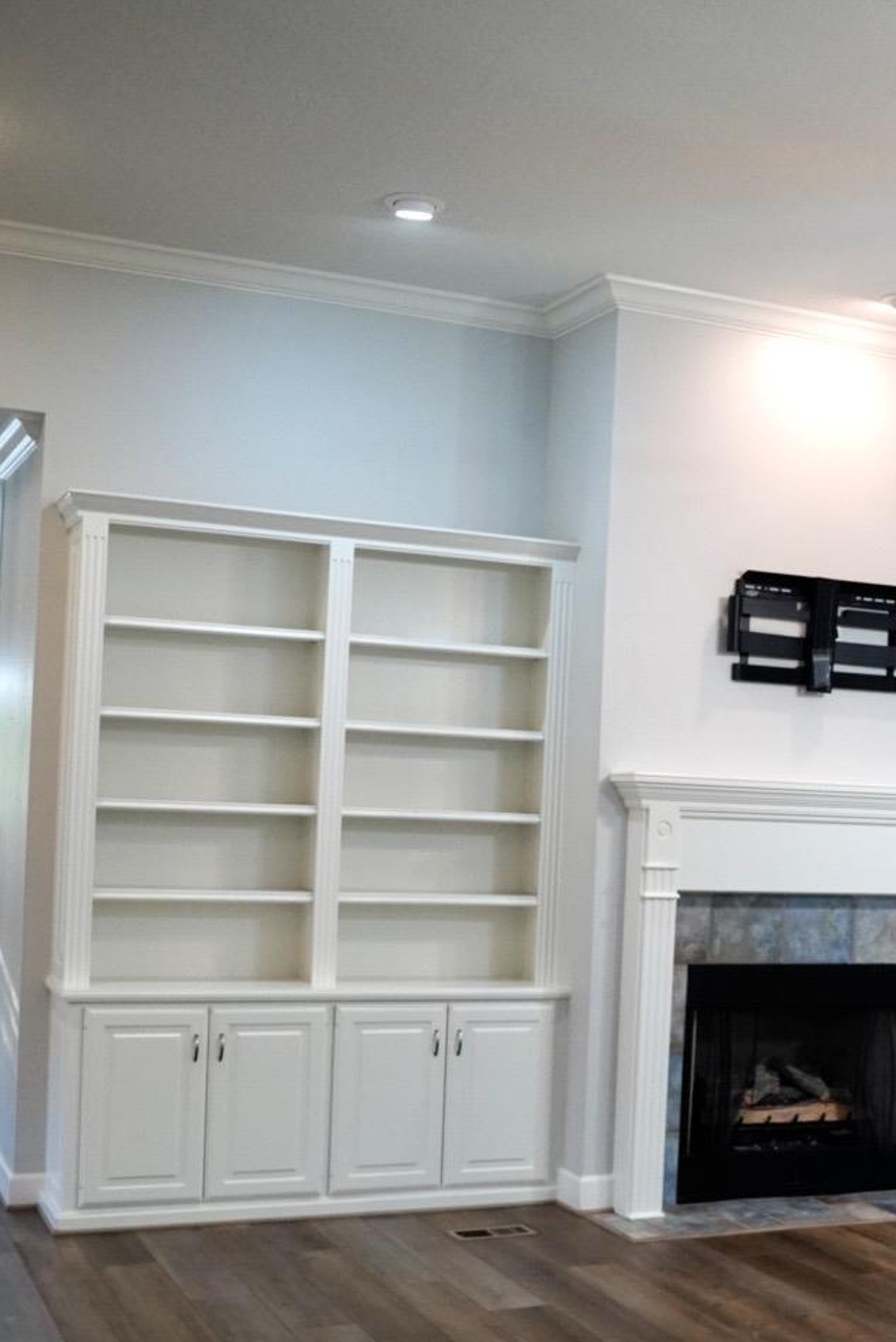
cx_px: 767
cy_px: 794
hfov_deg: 27.3
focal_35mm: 48
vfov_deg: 40.9
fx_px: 1789
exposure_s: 1/400
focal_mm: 28
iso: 2000
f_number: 2.8
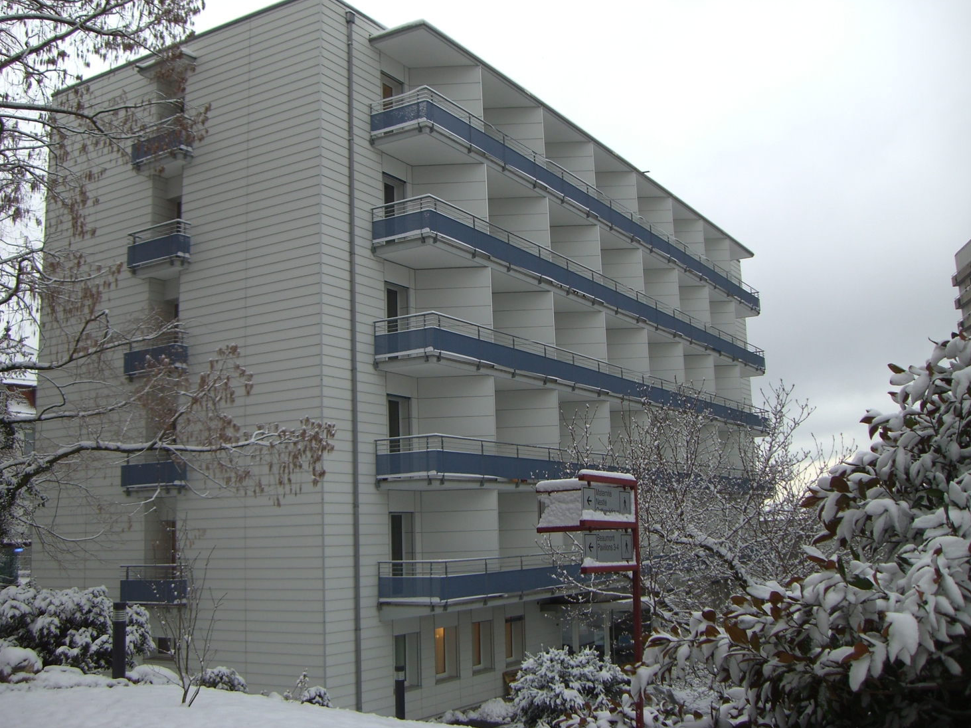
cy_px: 360
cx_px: 492
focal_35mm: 39
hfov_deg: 47.9
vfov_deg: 36.8
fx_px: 1094
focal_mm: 6.2
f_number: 2.7
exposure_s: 1/125
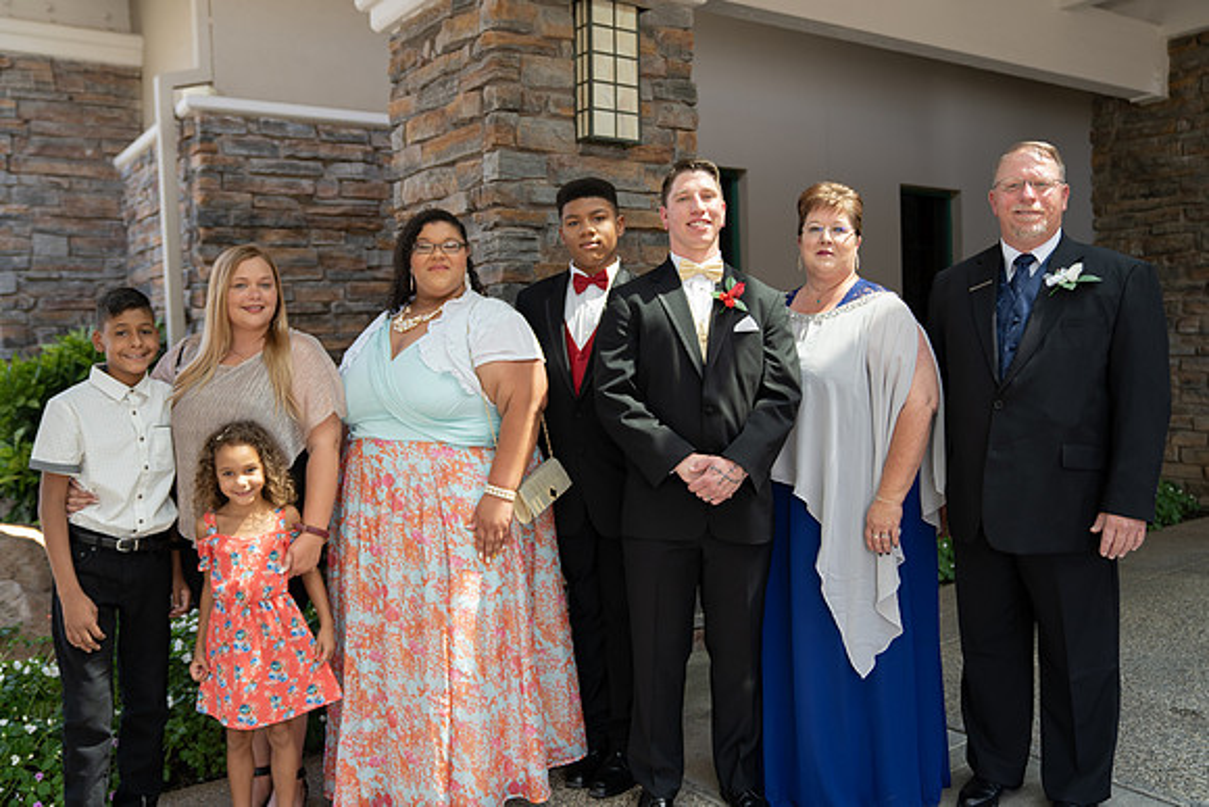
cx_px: 604
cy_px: 404
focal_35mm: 31
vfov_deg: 42.4
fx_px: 1039
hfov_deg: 60.4
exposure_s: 1/250
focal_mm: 29
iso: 200
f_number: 2.8
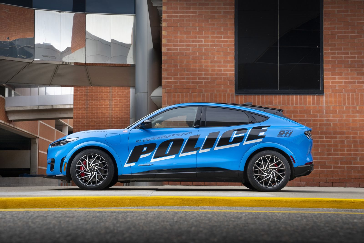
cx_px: 182
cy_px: 122
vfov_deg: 19.5
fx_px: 708
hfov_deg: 28.8
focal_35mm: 70
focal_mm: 70
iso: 400
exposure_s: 1/400
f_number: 7.1
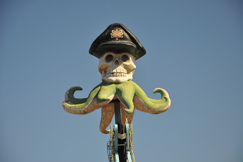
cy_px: 81
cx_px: 122
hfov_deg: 13.1
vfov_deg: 8.7
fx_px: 1062
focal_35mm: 158
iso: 200
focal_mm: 105
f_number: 8
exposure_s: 1/250
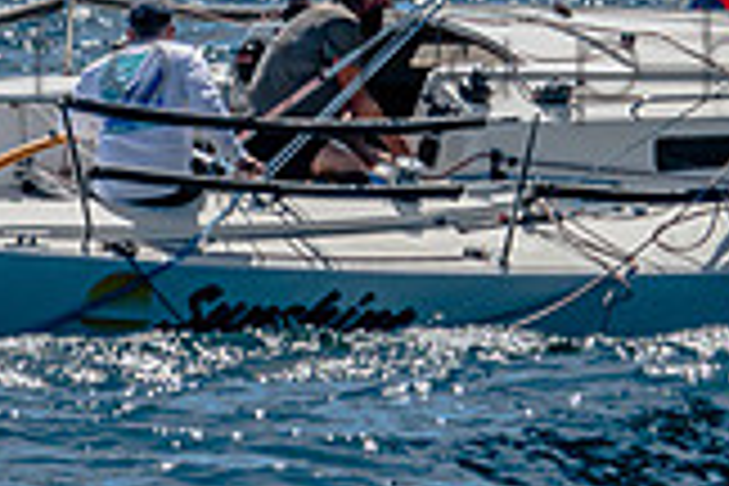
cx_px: 490
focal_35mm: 1667
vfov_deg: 0.8
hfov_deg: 1.2
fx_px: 33754
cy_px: -188
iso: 200
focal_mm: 270
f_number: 5.6
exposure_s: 1/2000
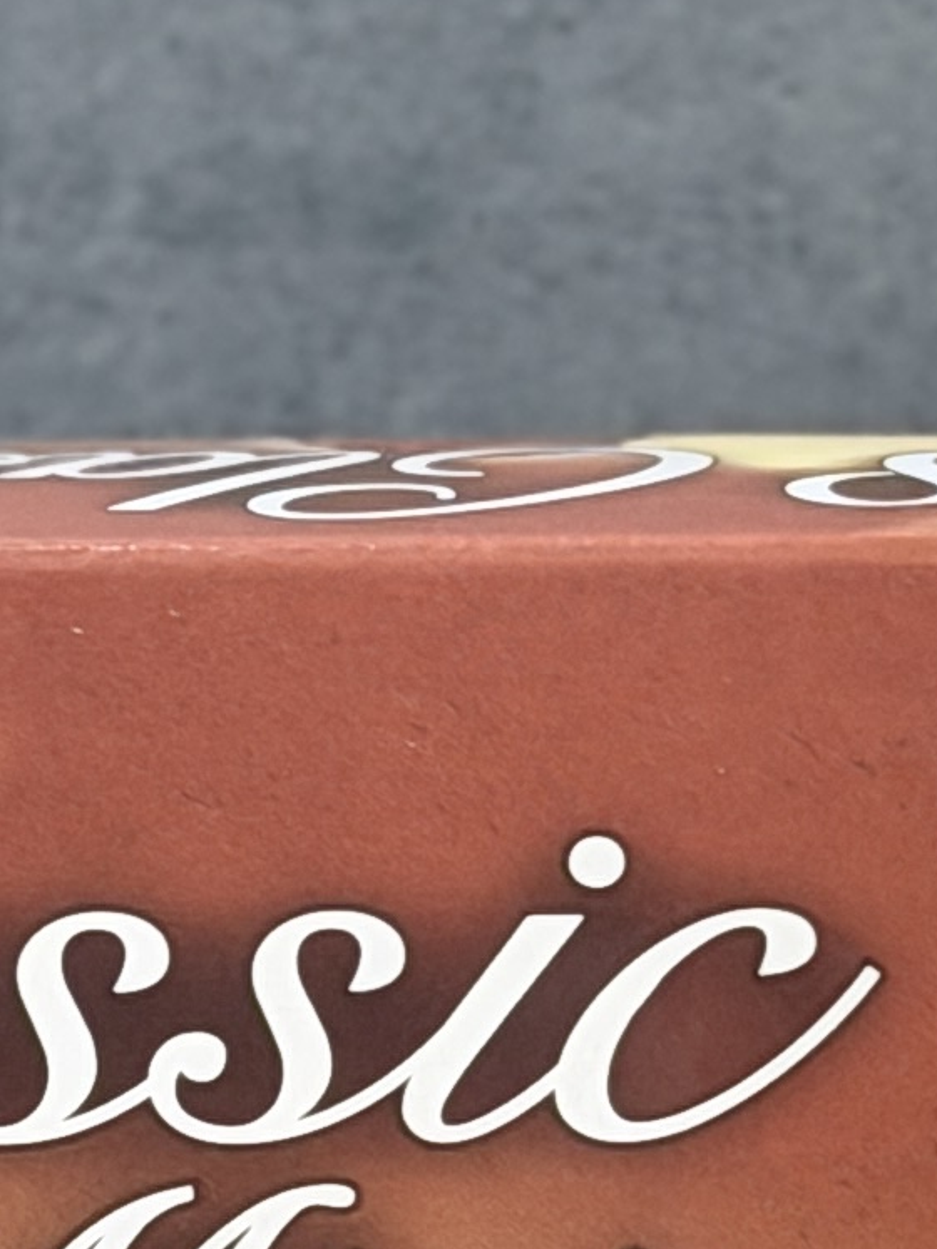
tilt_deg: -8.4
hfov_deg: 5.7
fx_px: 9350
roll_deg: -1.1
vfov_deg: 7.6
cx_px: 199
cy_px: 1289
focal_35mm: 259
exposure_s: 1/33
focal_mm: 6.76
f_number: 1.78
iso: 400
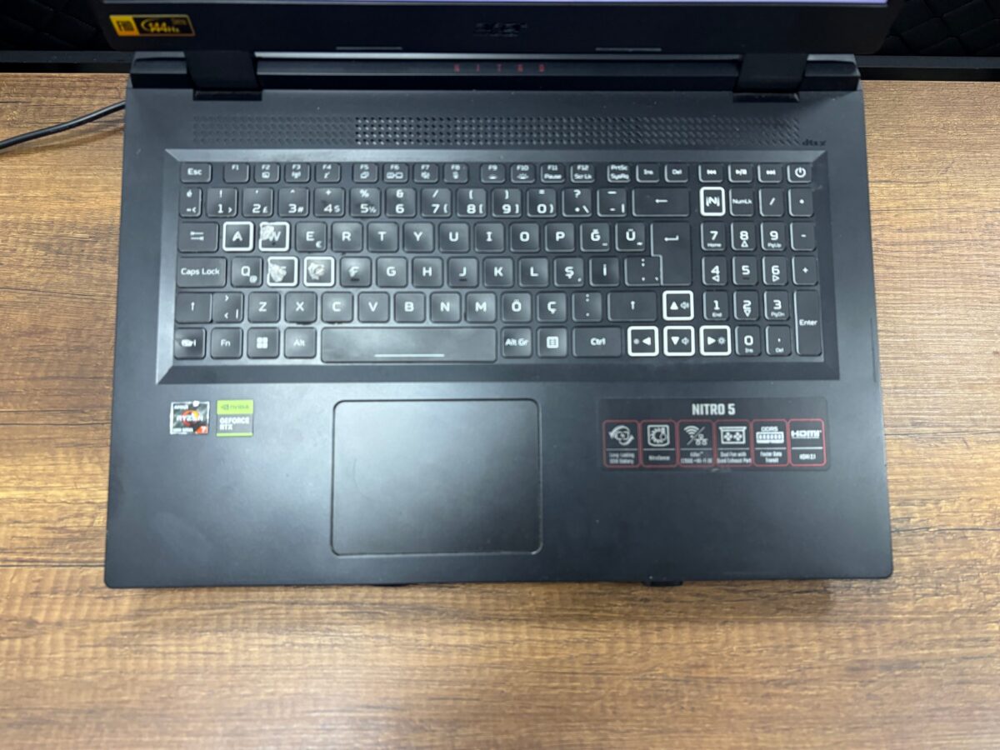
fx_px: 751
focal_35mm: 26
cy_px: 375
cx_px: 500
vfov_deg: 53.1
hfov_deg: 67.3
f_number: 1.6
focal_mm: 5.96
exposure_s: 1/50
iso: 250
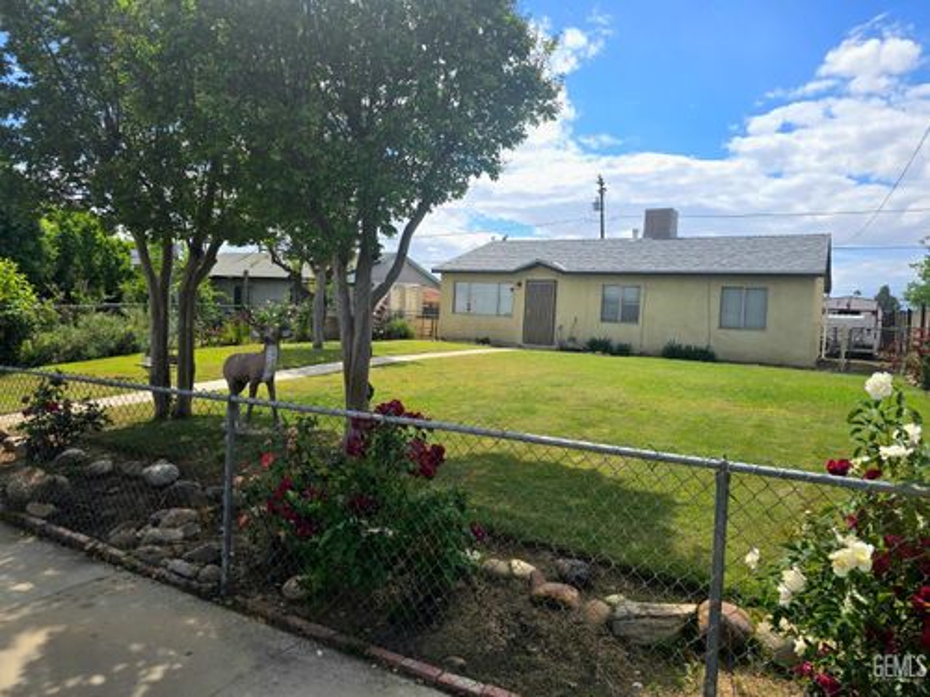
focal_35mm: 23
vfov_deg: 58.9
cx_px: 465
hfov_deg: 73.9
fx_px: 618
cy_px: 348
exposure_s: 1/909
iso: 12
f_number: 1.7
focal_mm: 6.3
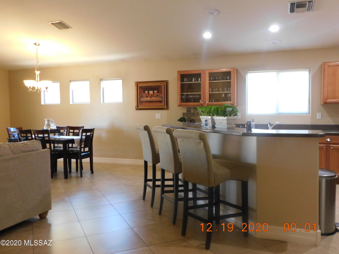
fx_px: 294
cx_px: 170
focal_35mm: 30
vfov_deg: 46.8
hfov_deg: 60.0
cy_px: 127
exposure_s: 1/25
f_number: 3.2
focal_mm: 5.3
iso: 400
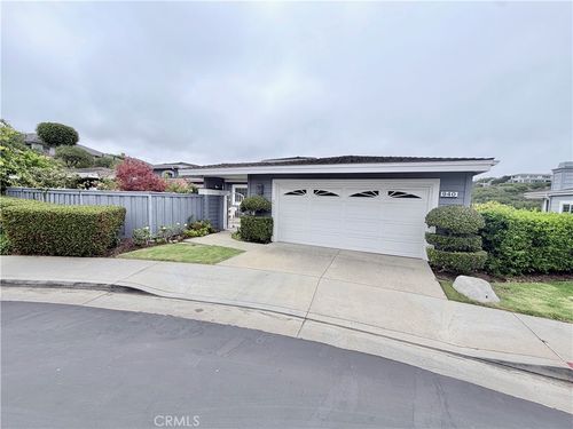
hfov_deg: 102.1
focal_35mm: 14
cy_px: 214
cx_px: 286
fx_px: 232
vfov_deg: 85.7
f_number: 2.2
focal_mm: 2.22
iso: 32
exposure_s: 1/770
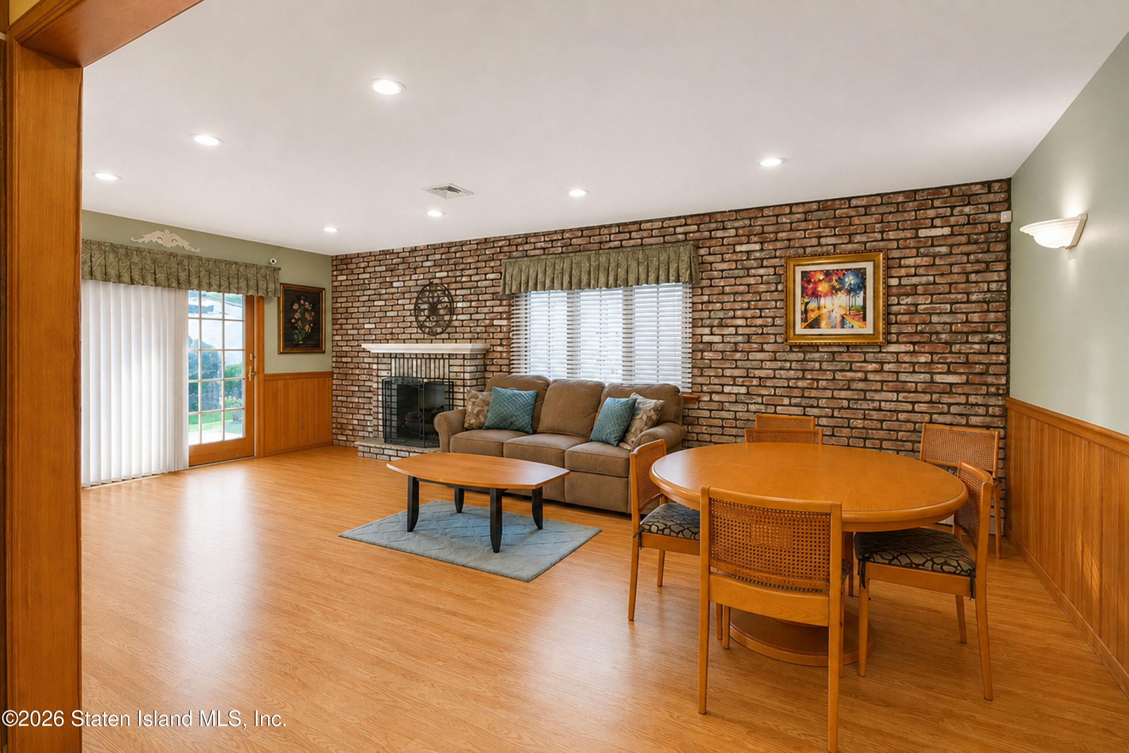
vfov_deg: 77.3
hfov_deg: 100.4
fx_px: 470
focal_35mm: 15
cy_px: 376
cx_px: 564
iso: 1600
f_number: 10
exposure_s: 1/80
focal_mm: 10
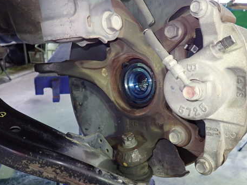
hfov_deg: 55.3
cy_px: 79
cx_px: 132
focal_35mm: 33
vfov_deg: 42.8
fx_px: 235
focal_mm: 4.5
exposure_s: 1/30
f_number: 2
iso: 500
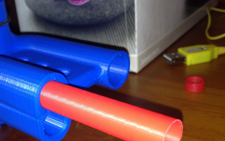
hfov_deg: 33.7
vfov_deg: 21.8
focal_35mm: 59
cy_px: 104
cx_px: 52
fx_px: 362
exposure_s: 1/38
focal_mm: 4.28
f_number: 2.4
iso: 50
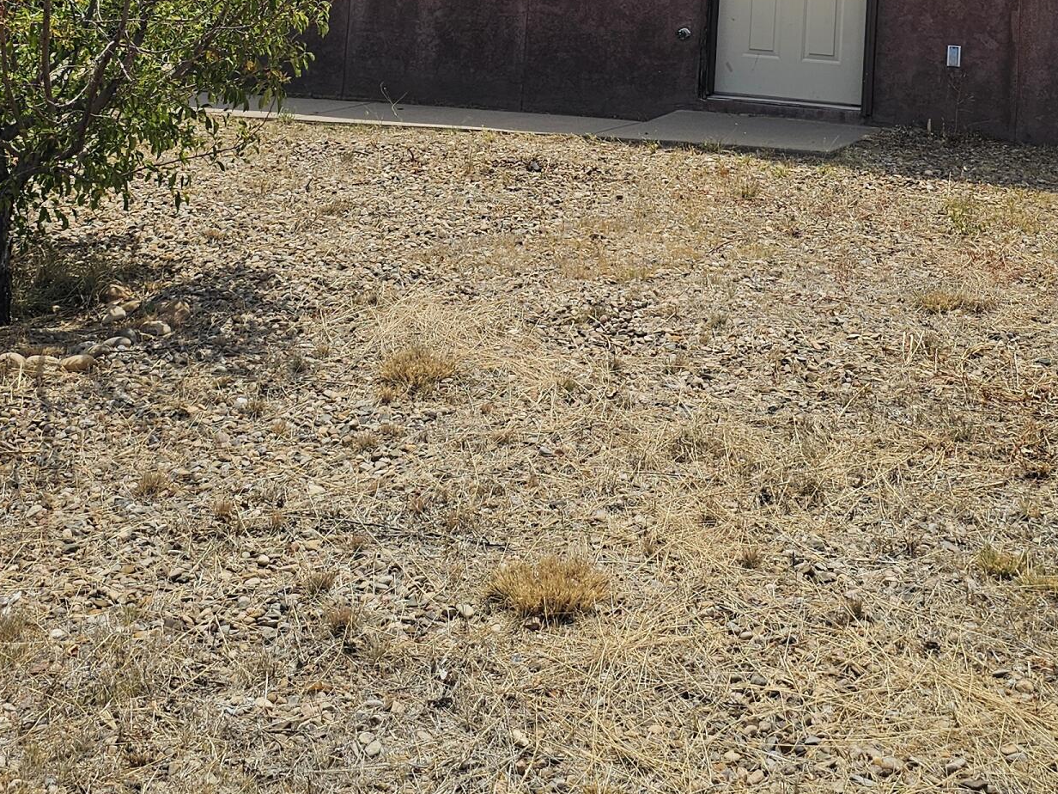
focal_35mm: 56
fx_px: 1712
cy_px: -118
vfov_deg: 24.1
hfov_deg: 34.3
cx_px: 621
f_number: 1.7
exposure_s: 1/997
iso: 10
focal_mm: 6.3
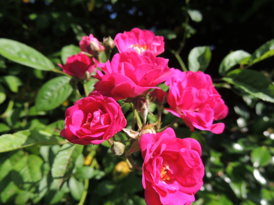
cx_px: 137
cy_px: 102
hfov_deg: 60.0
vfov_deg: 46.8
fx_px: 237
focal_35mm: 30
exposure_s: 1/640
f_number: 3.1
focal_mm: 5.3
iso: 100
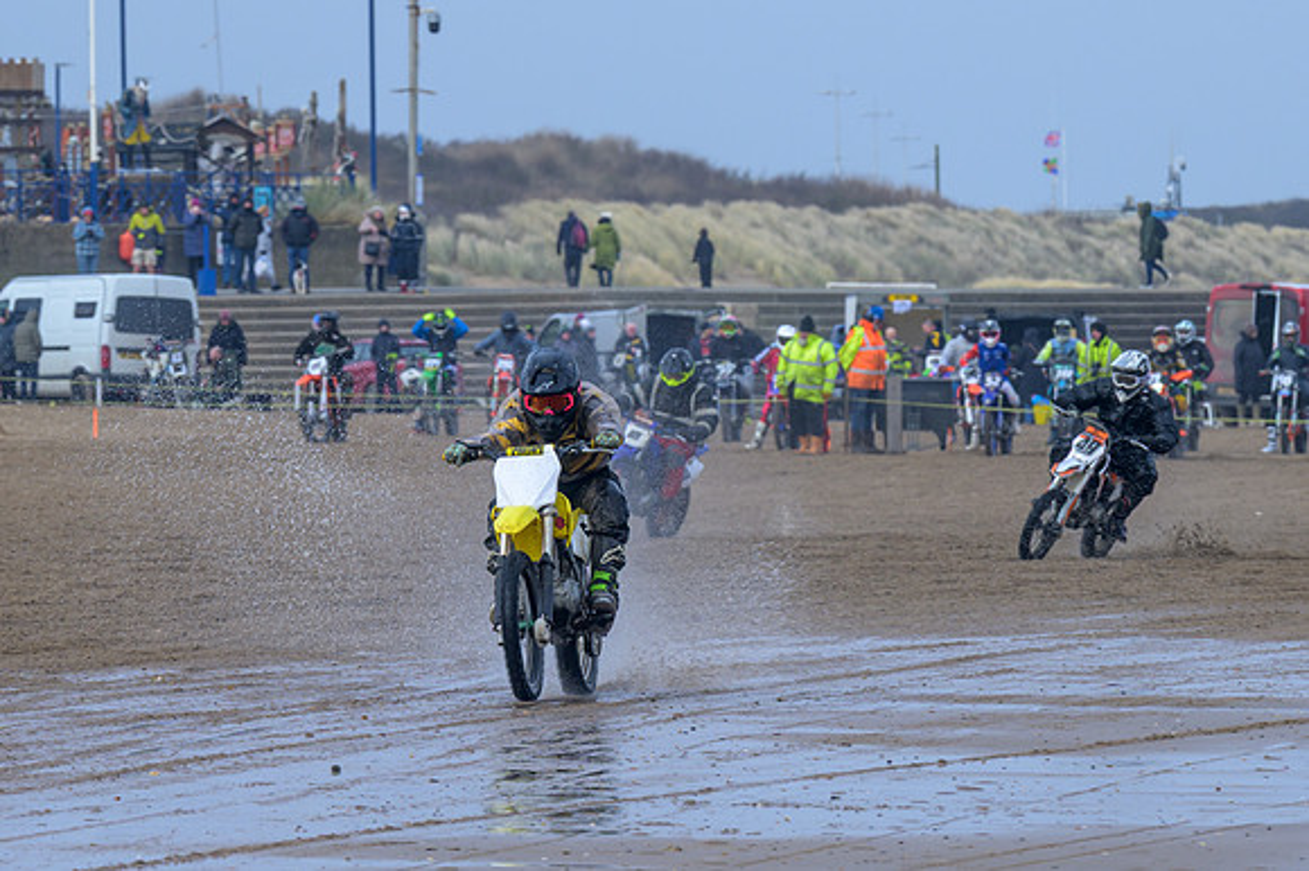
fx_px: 15248
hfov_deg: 4.9
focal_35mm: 420
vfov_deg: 3.3
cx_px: 542
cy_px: 590
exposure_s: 1/250
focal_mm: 200
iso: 160
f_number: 8
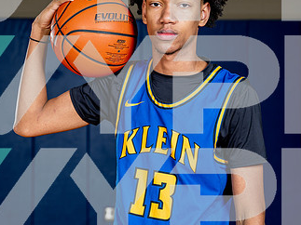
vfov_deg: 12.2
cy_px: 85
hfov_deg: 16.3
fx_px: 1052
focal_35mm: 121
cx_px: 155
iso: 160
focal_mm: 70
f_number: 4
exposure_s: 1/250
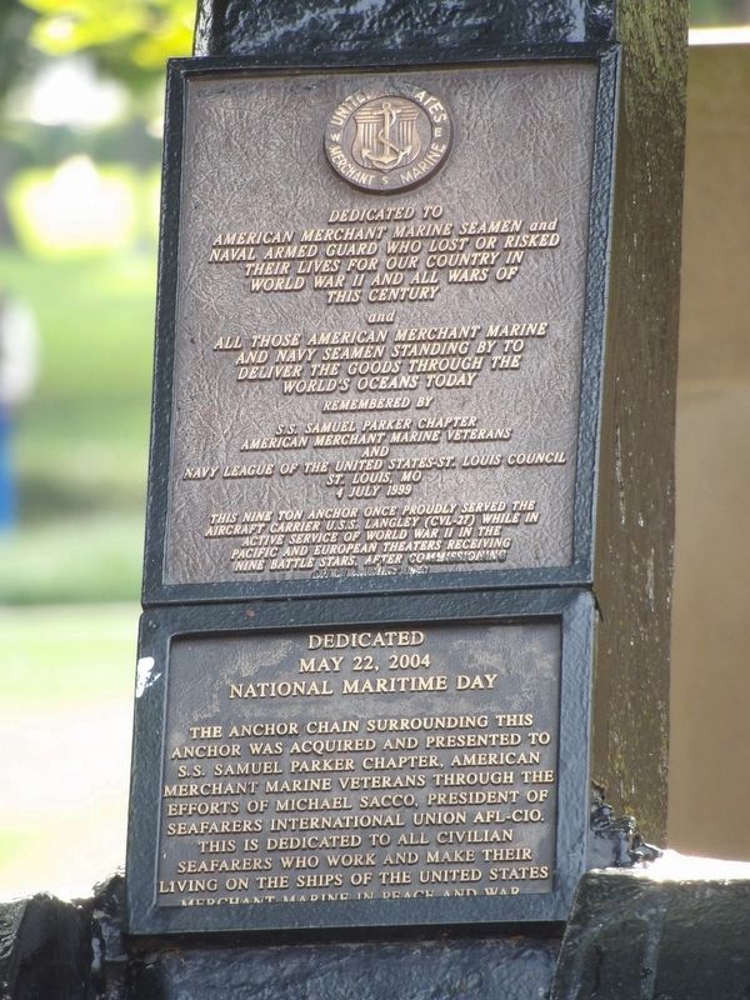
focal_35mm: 848
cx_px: 375
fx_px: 24497
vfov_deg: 2.3
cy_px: 500
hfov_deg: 1.8
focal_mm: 152.1
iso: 260
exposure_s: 1/50
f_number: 4.8
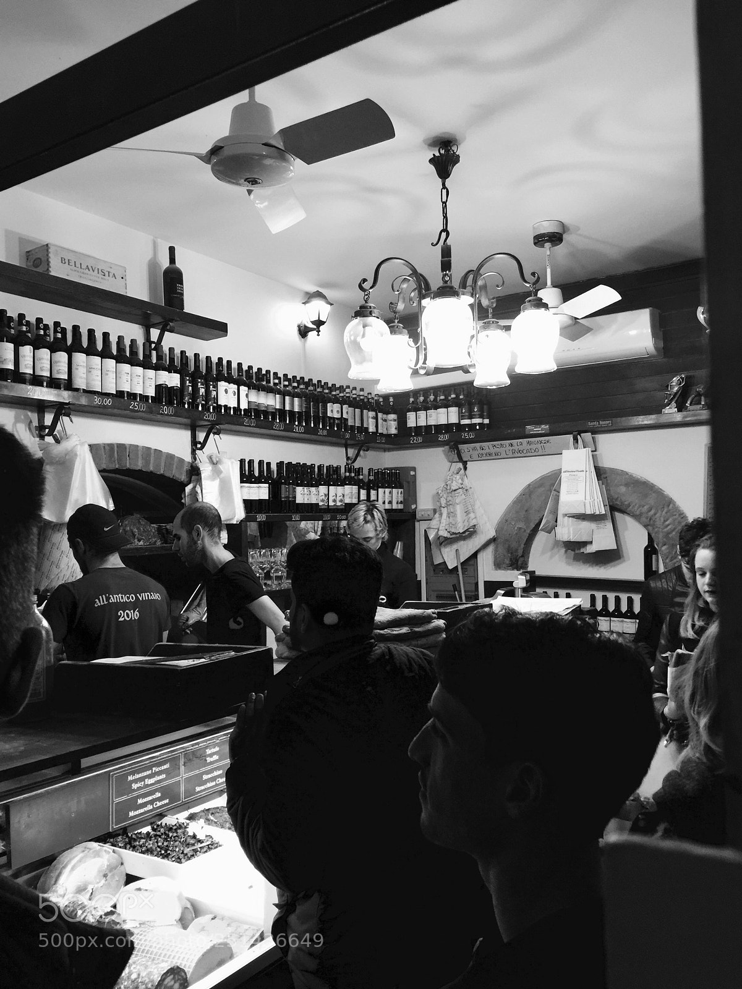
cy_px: 494
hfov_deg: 48.2
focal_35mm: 29
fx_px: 829
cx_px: 371
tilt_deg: +1.8
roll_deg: +1.3
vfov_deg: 61.7
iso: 125
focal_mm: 4.15
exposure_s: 1/17
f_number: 2.2
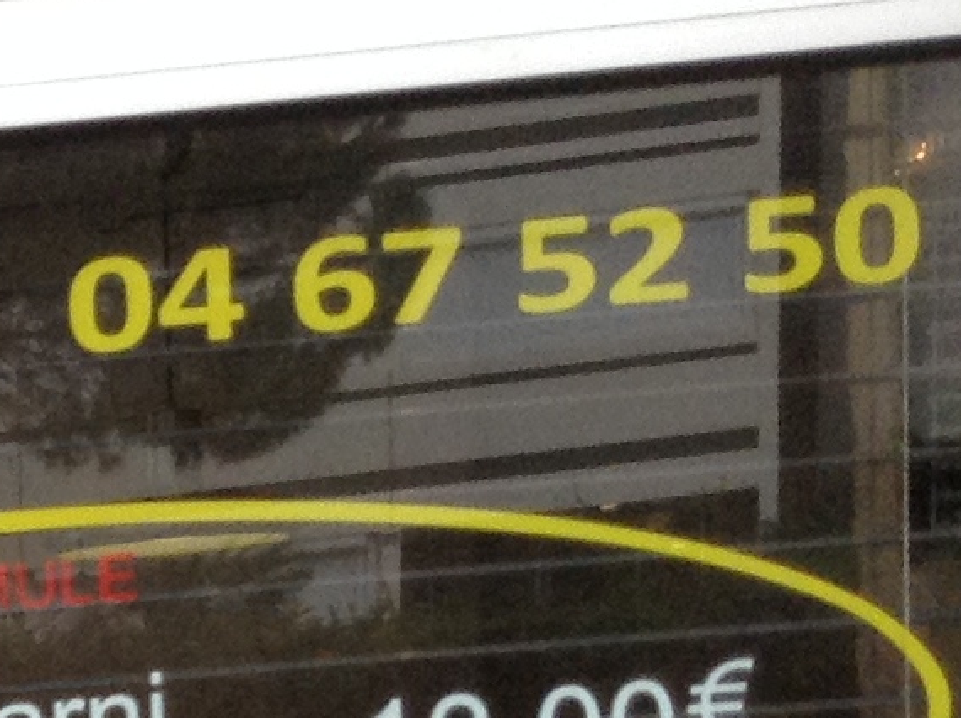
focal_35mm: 150
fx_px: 4159
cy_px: 1406
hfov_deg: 11.5
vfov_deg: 9.3
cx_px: -1104
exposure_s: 1/100
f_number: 2.4
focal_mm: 3.3
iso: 50
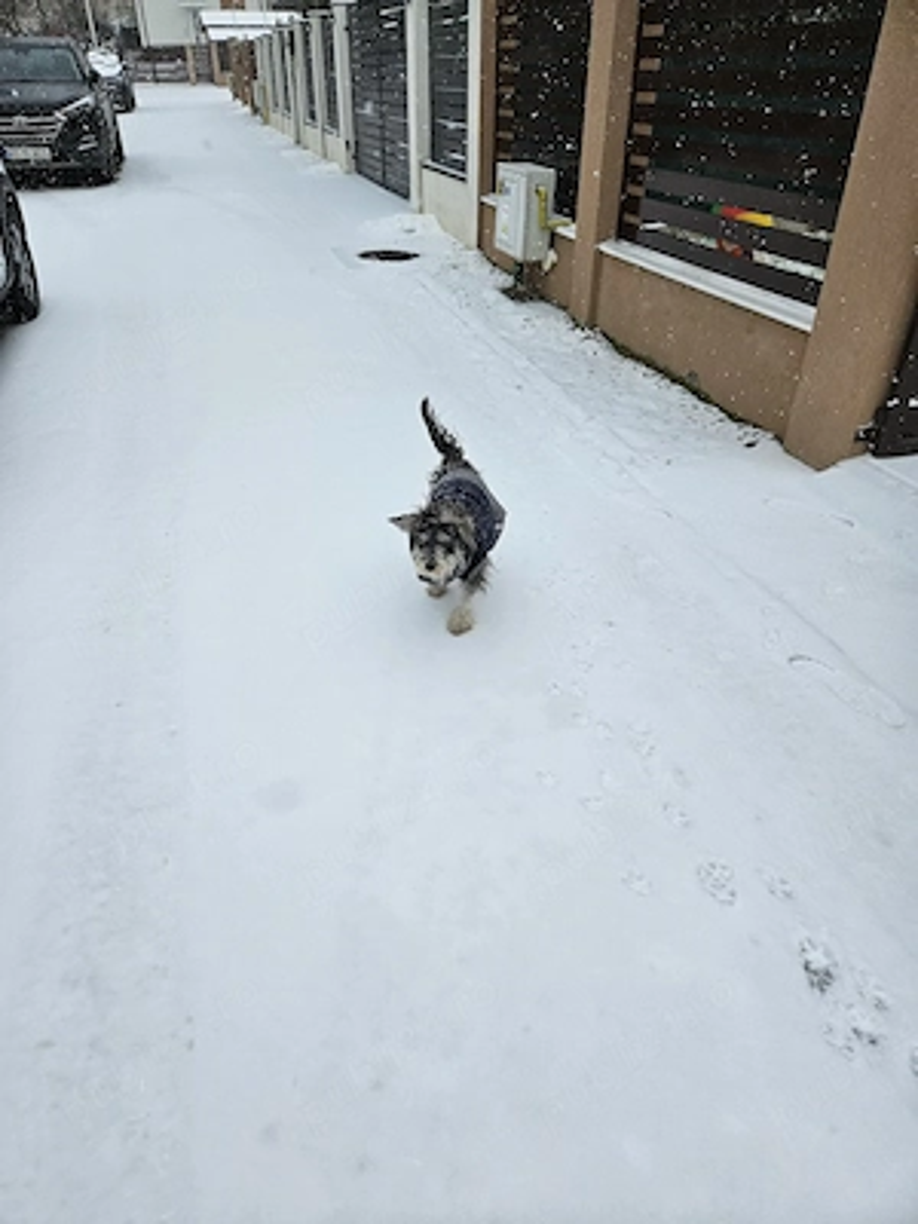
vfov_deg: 73.9
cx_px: 459
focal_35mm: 23
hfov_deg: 58.9
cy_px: 612
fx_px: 813
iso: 32
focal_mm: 5.4
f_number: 1.8
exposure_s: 1/1667
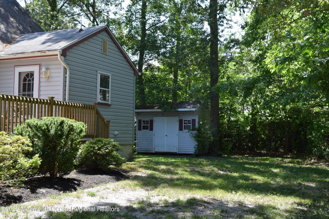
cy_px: 110
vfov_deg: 28.9
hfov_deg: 42.3
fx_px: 425
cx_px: 164
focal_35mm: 46
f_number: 8
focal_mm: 31
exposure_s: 1/250
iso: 400
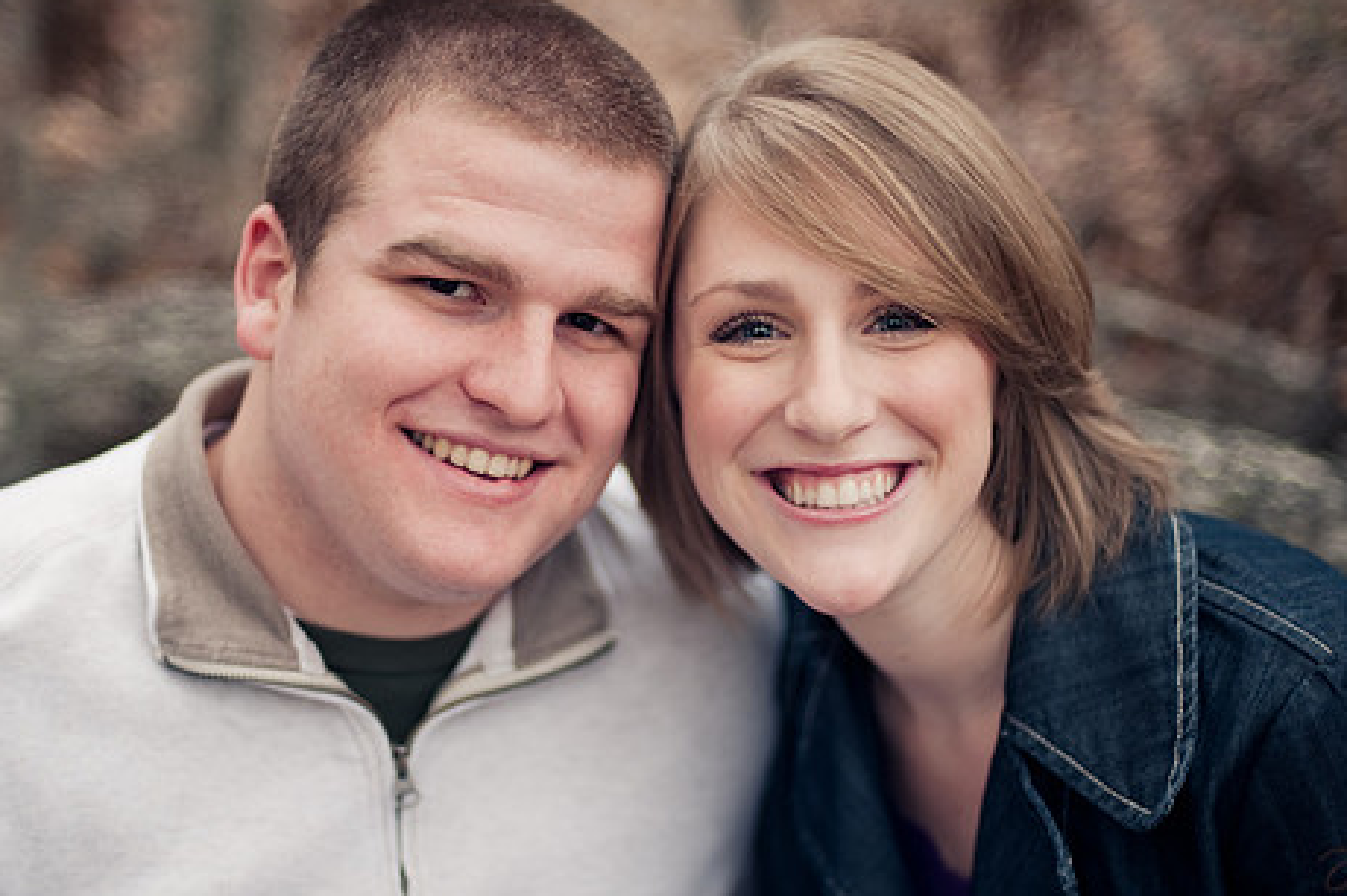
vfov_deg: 21.5
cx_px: 659
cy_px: 480
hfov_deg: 31.9
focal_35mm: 63
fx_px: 2355
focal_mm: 50
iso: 200
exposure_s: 1/125
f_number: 1.4
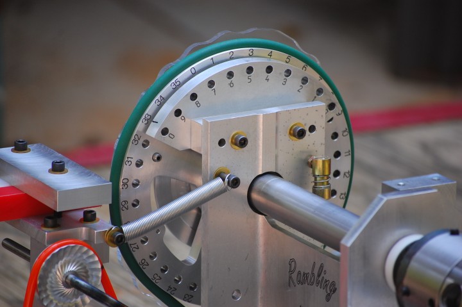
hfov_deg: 9.2
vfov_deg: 6.1
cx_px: 231
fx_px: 2885
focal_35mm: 225
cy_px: 154
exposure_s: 1/125
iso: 250
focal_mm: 150
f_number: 5.3
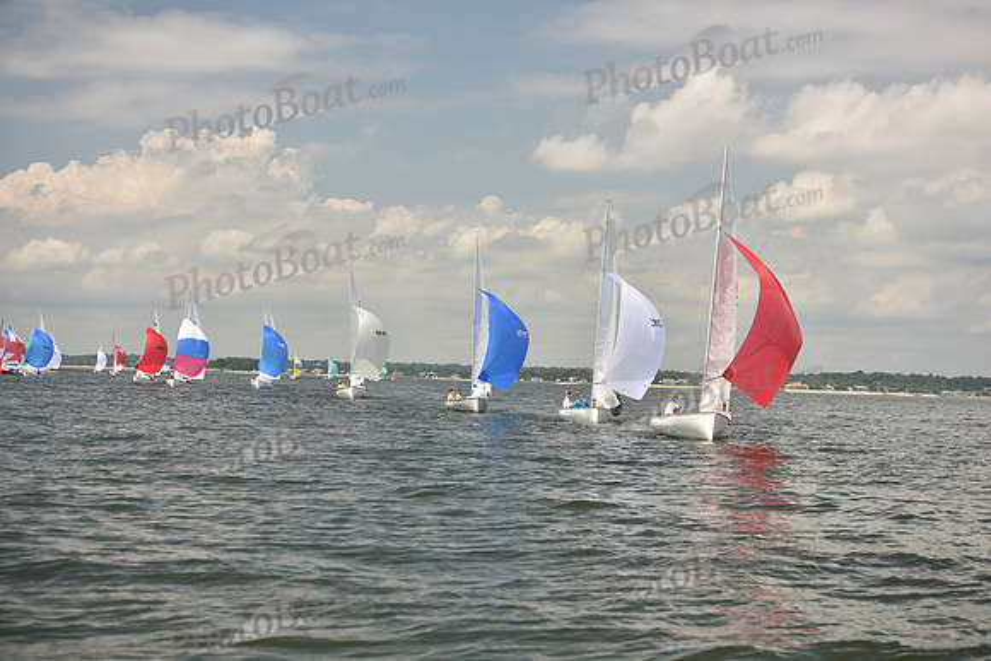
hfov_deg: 28.8
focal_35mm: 70
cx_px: 496
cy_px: 330
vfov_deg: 19.5
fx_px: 1927
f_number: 4
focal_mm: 70
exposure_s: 1/1250
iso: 250
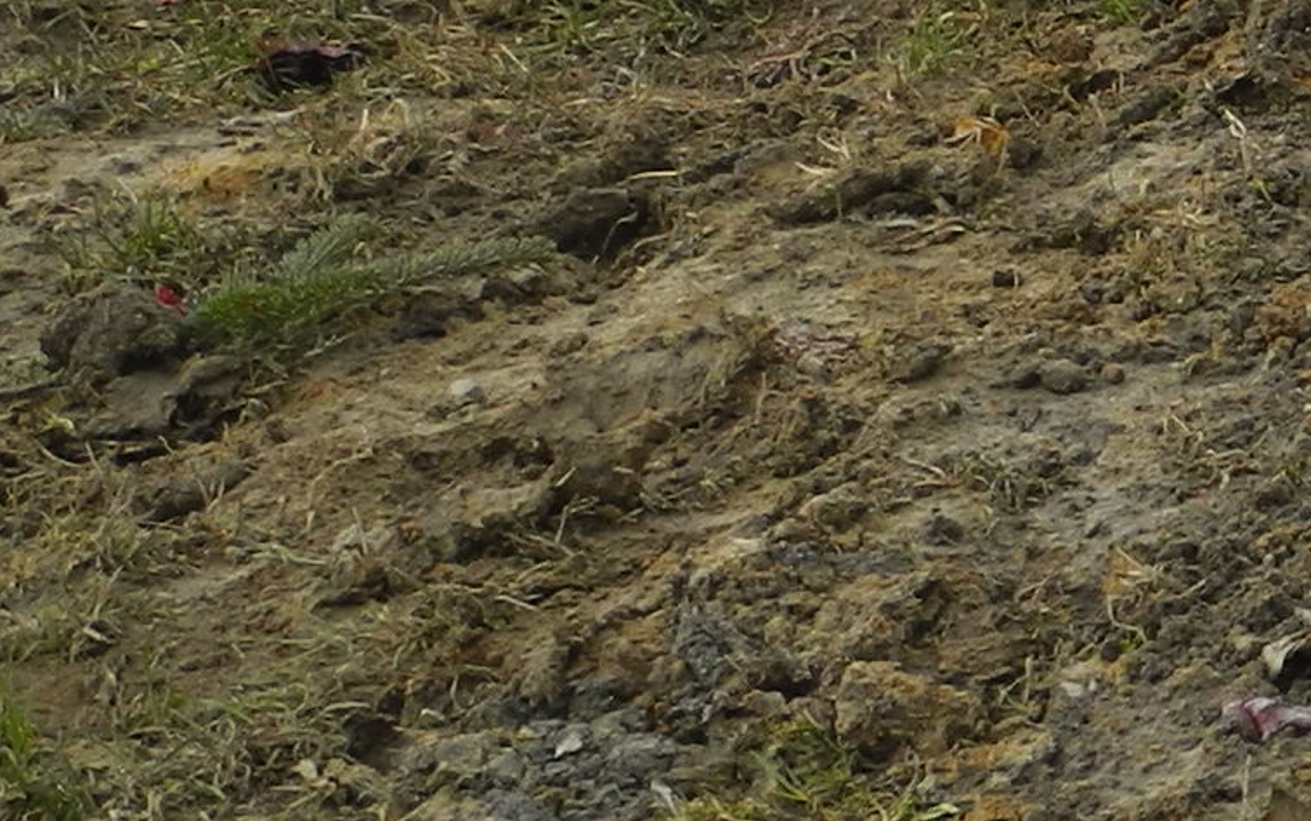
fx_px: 6397
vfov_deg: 7.3
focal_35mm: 179
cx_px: 2925
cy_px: 361
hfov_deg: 10.4
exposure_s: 1/400
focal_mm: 7.4
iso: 100
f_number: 3.2
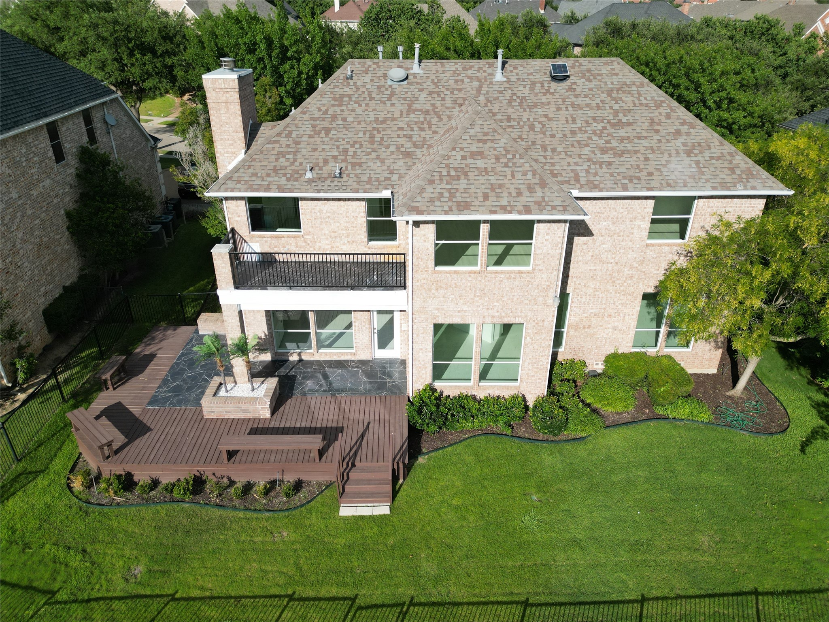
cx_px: 414
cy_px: 311
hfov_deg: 71.6
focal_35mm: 24
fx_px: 575
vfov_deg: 56.8
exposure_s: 1/4000
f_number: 1.7
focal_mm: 6.72
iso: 150
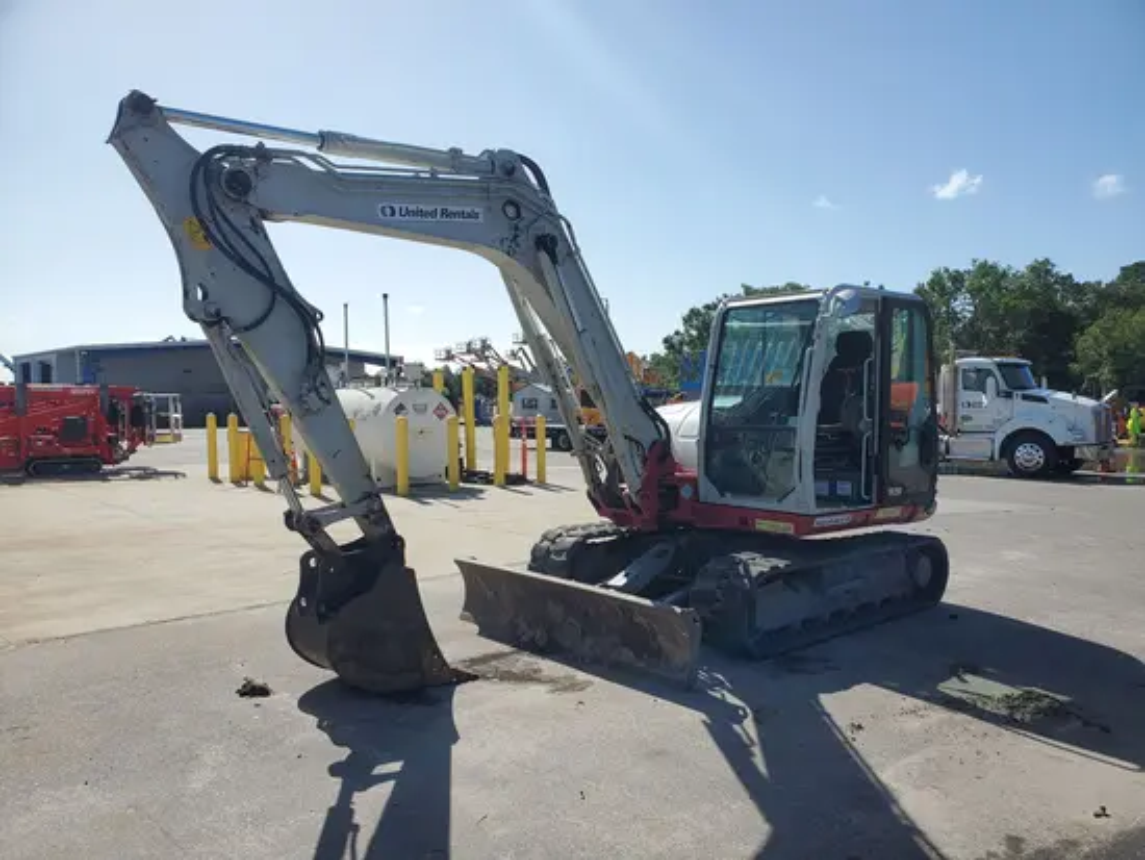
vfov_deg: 53.1
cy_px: 430
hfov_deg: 67.3
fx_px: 860
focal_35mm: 26
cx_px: 572
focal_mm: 4.3
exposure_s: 1/1894
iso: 50
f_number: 2.4
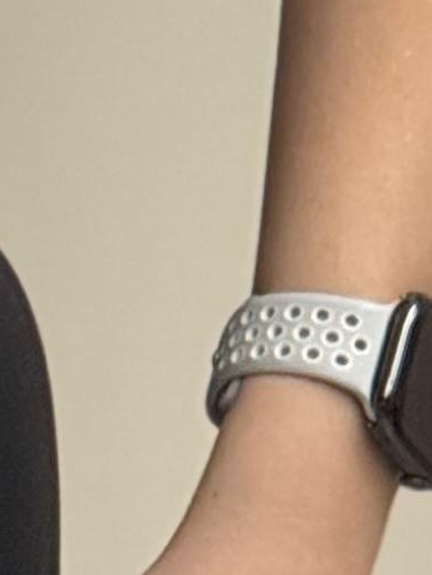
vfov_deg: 2.1
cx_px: -705
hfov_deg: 1.6
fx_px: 15685
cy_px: -836
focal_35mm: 943
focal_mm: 15.66
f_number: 2.8
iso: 250
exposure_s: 1/50
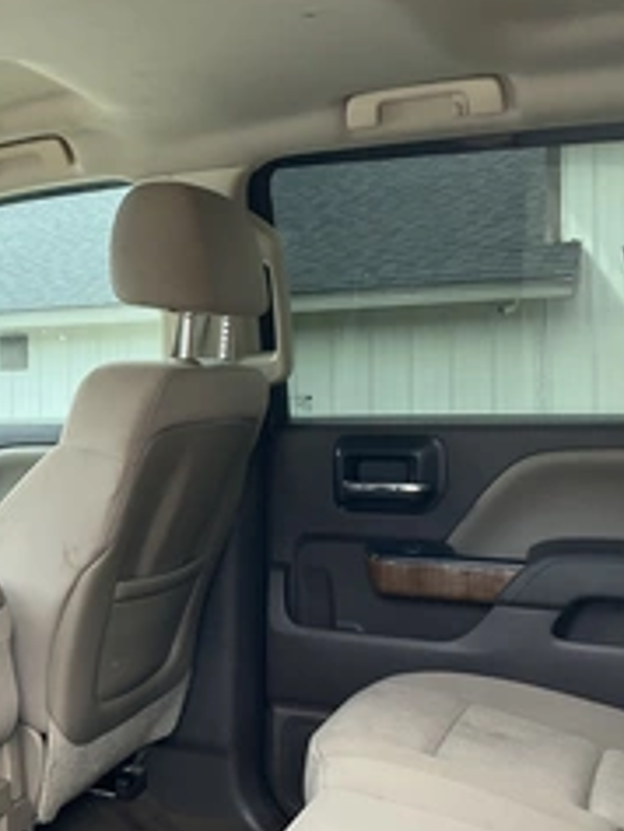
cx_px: 4
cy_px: 431
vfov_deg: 38.9
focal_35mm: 49
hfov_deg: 28.0
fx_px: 1177
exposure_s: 1/122
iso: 32
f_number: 1.8
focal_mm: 3
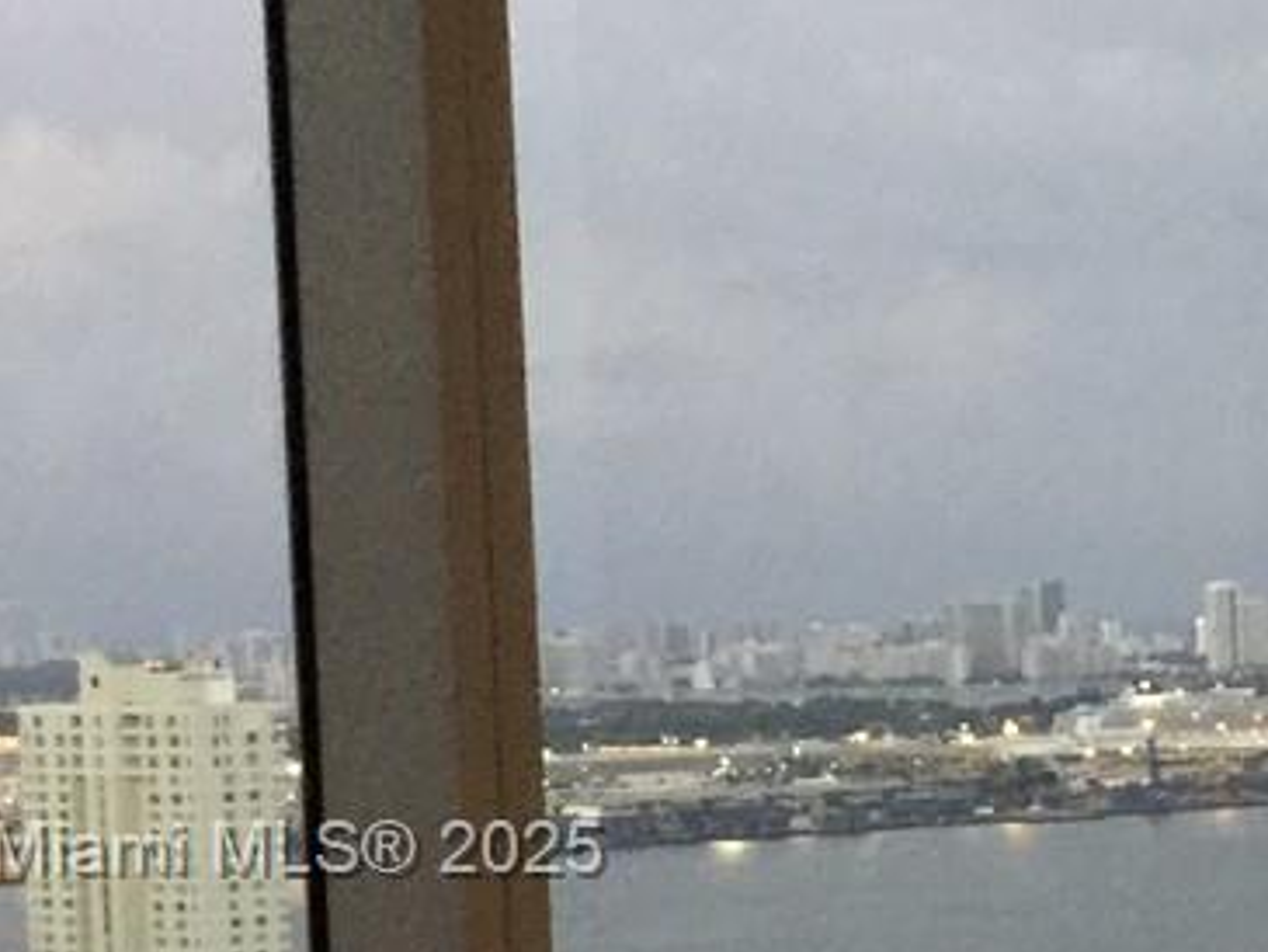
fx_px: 4654
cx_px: 2272
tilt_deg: -2.6
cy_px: 855
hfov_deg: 13.8
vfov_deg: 11.6
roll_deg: +1.5
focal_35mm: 127
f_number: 2.2
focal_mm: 4.15
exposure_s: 1/10
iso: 125
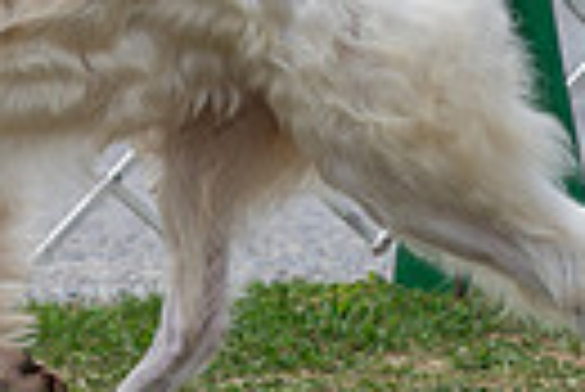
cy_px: -390
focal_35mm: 890
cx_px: -153
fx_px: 14479
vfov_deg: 1.5
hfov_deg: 2.3
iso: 125
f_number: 4
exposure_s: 1/1600
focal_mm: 200
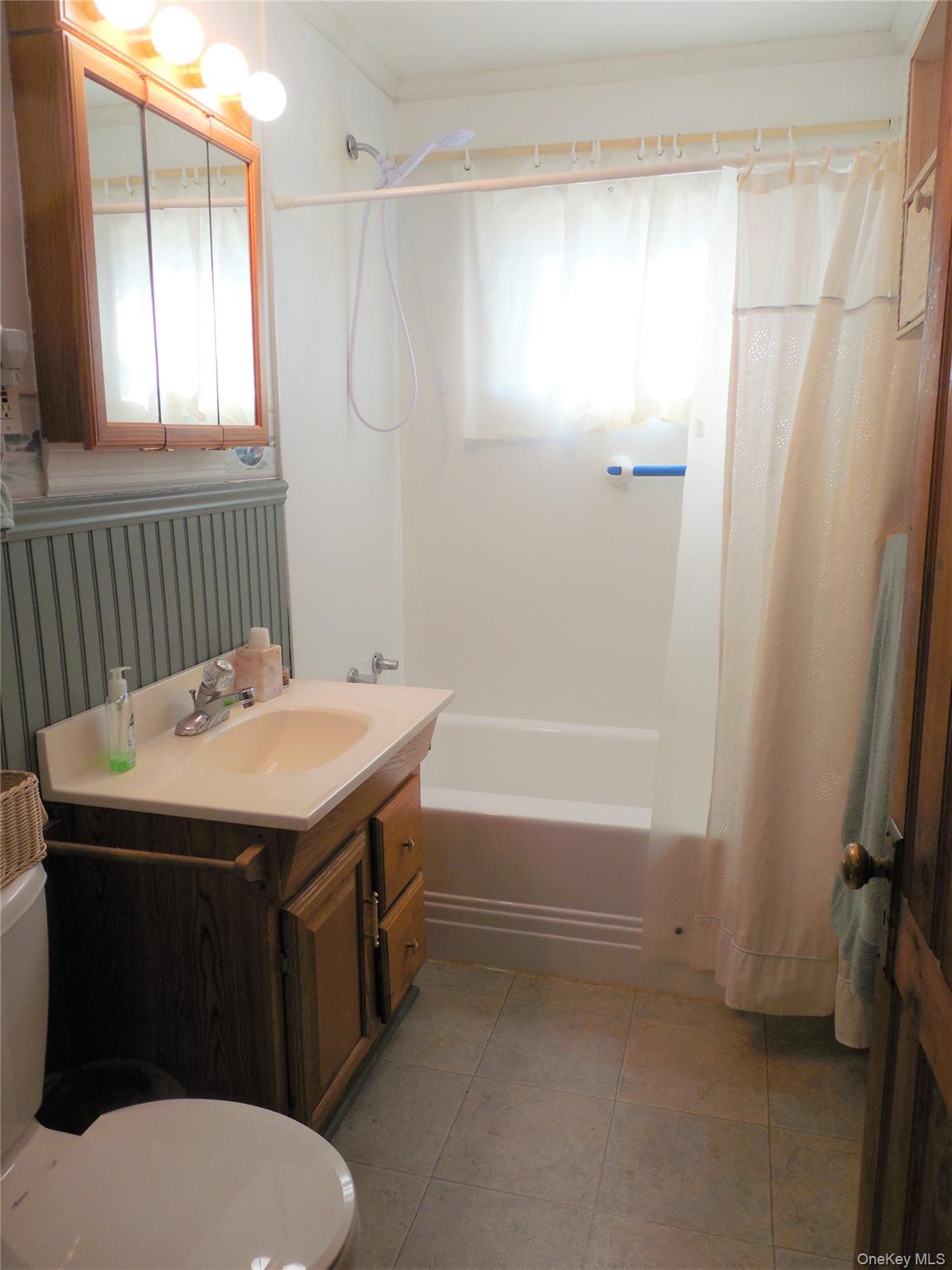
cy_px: 635
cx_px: 476
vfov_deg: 69.4
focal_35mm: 25
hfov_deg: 54.9
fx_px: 917
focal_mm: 4.5
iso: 125
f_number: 3.3
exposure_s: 1/40
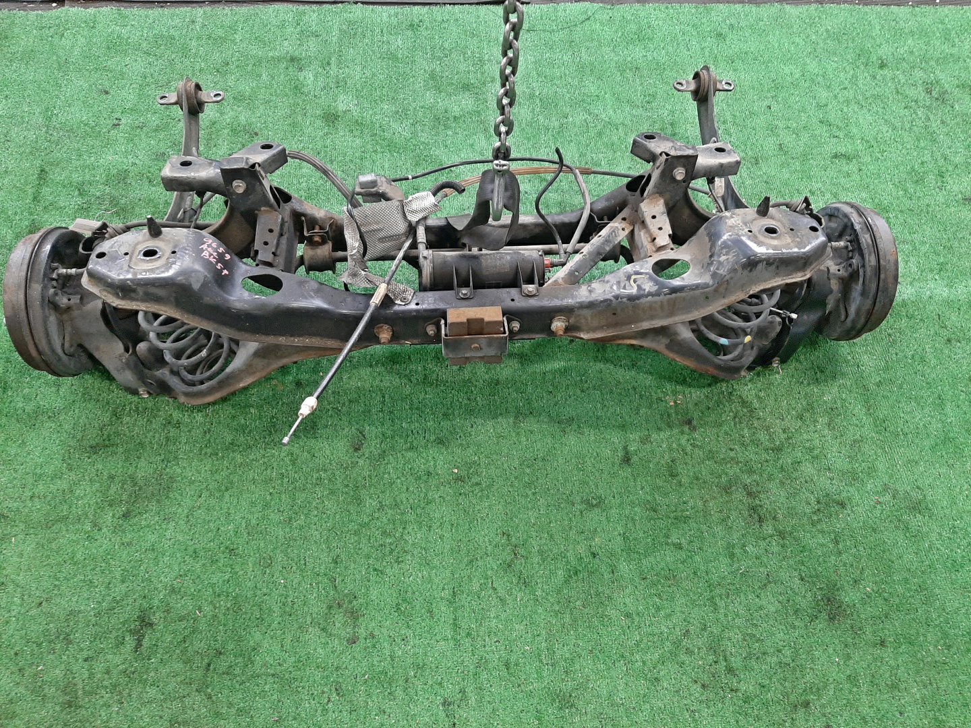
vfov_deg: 53.1
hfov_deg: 67.3
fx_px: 729
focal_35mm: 26
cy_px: 364
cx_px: 486
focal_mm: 3.93
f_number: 1.7
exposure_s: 1/50
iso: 225
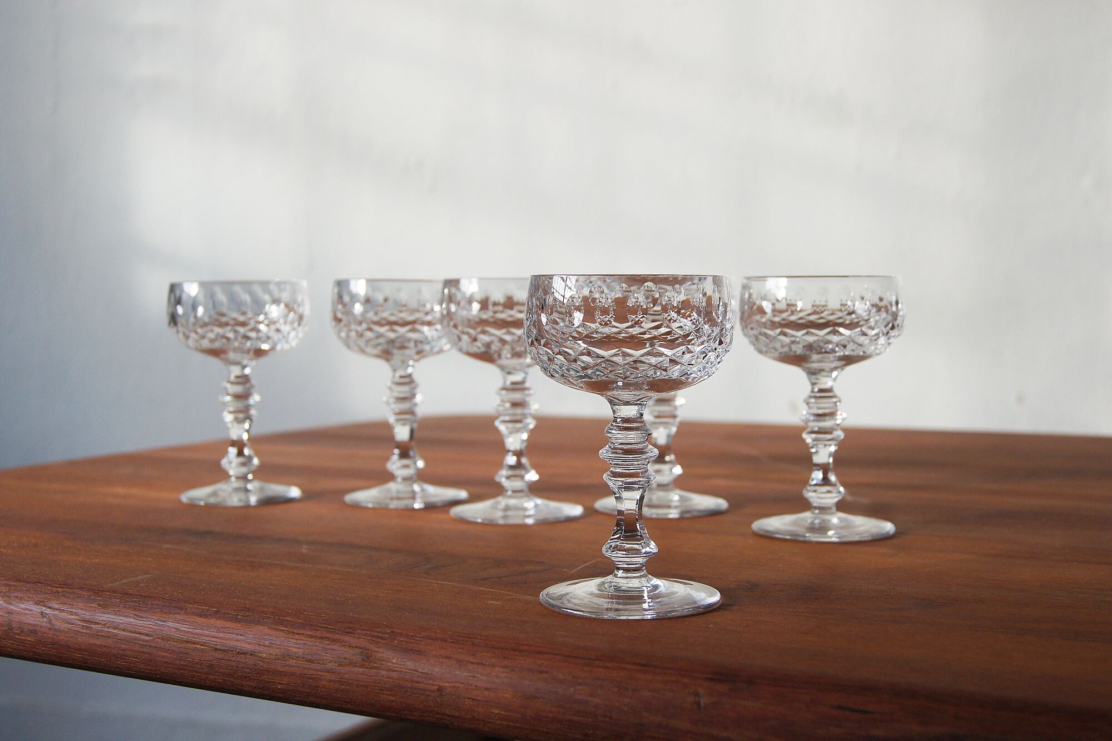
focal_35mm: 45
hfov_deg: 43.6
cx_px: 556
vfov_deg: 29.9
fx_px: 1390
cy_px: 370
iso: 400
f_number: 5.6
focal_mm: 30
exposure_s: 1/160
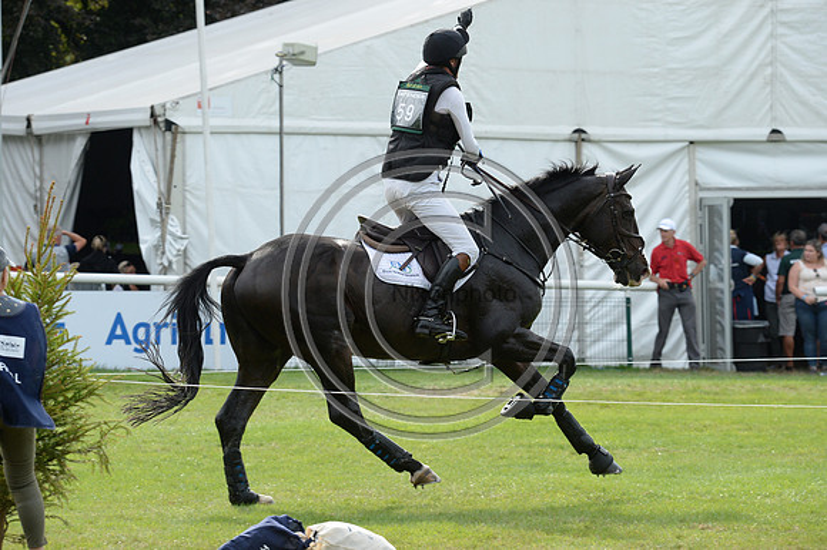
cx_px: 414
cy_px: 275
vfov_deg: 5.7
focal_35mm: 240
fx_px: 5510
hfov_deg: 8.6
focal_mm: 240
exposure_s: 1/1000
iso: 1250
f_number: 9
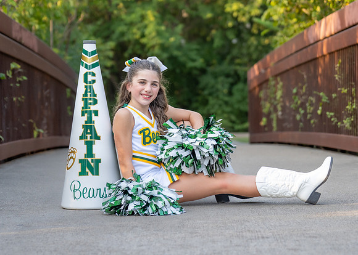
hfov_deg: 18.5
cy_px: 122
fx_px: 1097
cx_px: 159
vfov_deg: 13.3
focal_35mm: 108
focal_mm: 70
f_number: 2.8
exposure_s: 1/1000
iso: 800
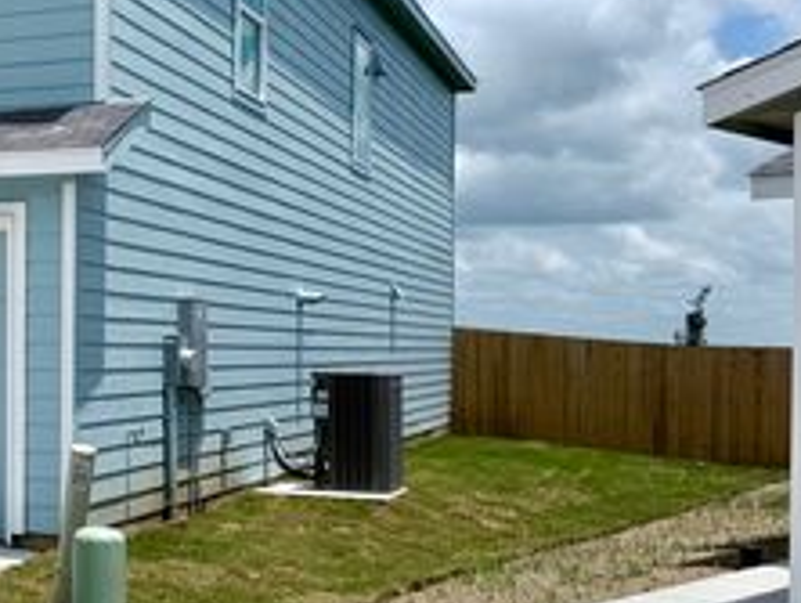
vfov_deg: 26.8
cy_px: 157
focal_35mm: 54
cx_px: -65
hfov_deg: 31.7
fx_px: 1251
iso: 80
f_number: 1.78
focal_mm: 6.76
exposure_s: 1/11905
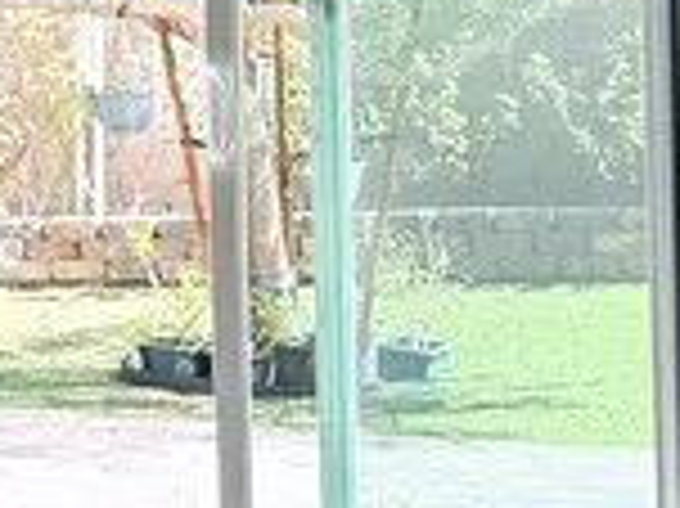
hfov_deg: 11.7
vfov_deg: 9.1
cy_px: 76
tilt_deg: -1.0
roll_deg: +0.8
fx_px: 3199
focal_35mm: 163
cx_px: -261
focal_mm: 6.76
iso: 100
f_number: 1.78
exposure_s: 1/478
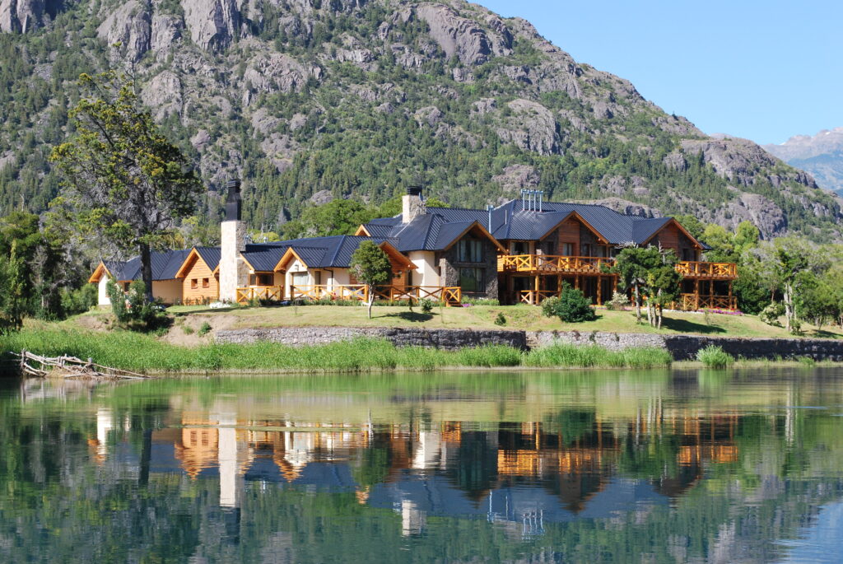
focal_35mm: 72
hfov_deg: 28.0
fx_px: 1688
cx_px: 422
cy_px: 282
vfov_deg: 19.0
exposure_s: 1/200
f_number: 10
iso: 200
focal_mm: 48
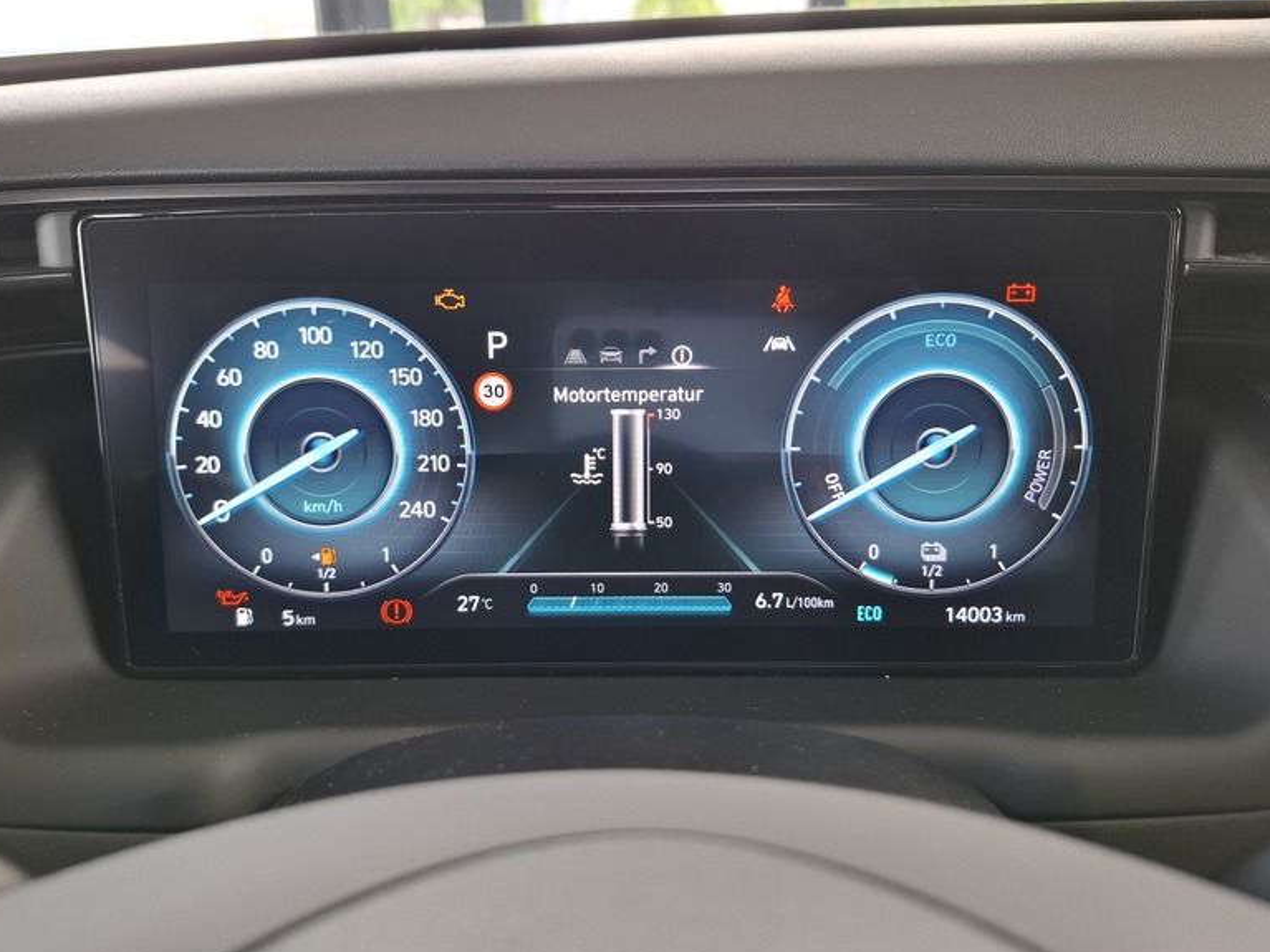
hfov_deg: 71.6
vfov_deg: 56.8
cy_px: 465
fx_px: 880
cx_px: 613
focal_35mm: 24
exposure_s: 1/60
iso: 200
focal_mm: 5.54
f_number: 1.8
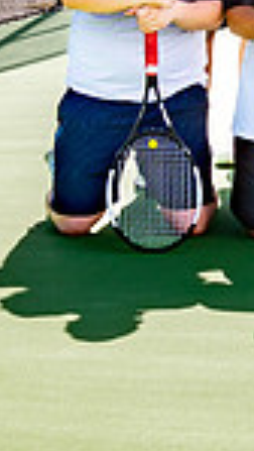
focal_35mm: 268
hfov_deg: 4.4
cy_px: -162
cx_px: 727
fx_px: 3203
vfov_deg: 7.9
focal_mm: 50
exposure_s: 1/160
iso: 200
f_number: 10
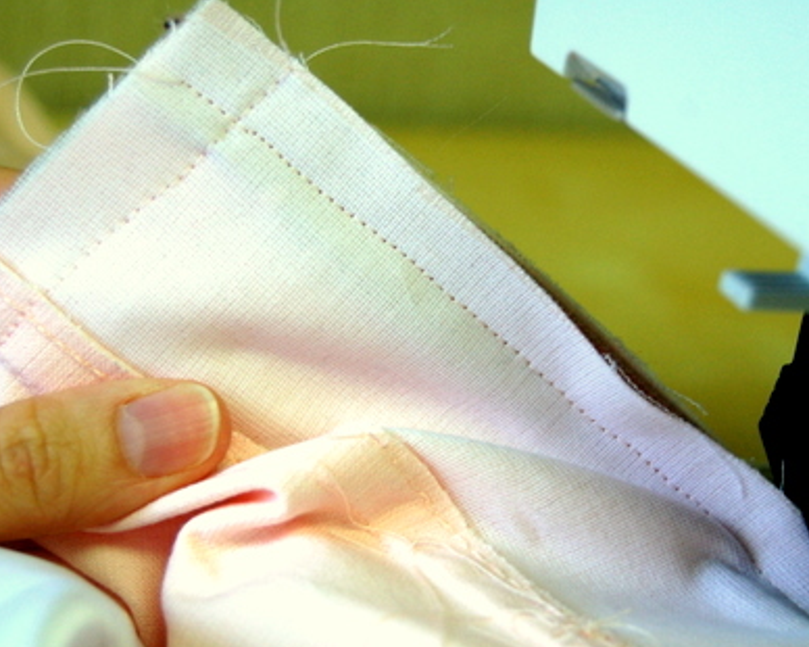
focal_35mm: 87
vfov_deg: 17.6
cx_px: 438
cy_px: 391
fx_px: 2082
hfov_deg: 22.0
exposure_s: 1/60
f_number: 5
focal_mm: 40
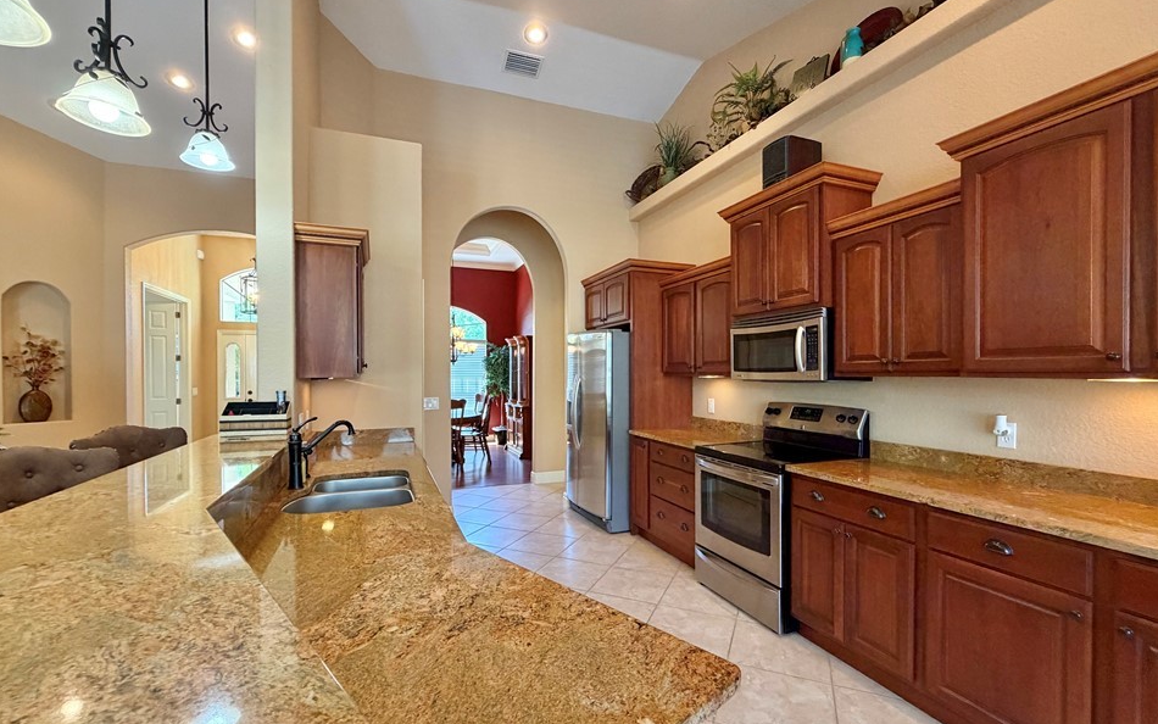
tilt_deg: -0.8
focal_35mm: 16
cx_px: 578
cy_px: 377
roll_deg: +0.8
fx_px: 505
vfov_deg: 71.2
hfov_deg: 97.8
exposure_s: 1/60
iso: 320
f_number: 2.2
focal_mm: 2.22
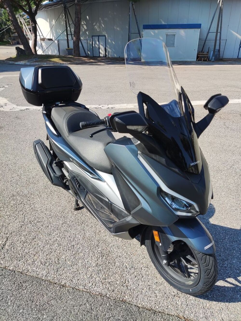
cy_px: 160
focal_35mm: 25
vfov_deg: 69.4
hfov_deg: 54.9
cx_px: 120
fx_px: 232
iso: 50
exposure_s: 1/1002
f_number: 1.79
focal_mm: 4.71
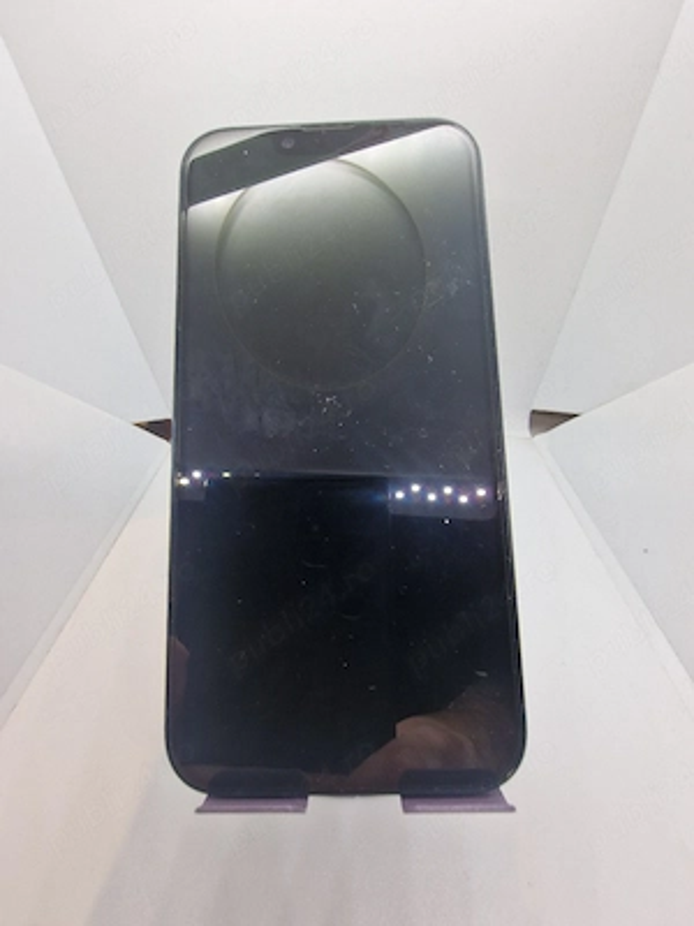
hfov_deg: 89.9
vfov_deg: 106.2
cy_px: 463
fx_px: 348
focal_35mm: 13
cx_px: 347
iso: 80
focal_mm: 2.2
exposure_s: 1/100
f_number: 2.2
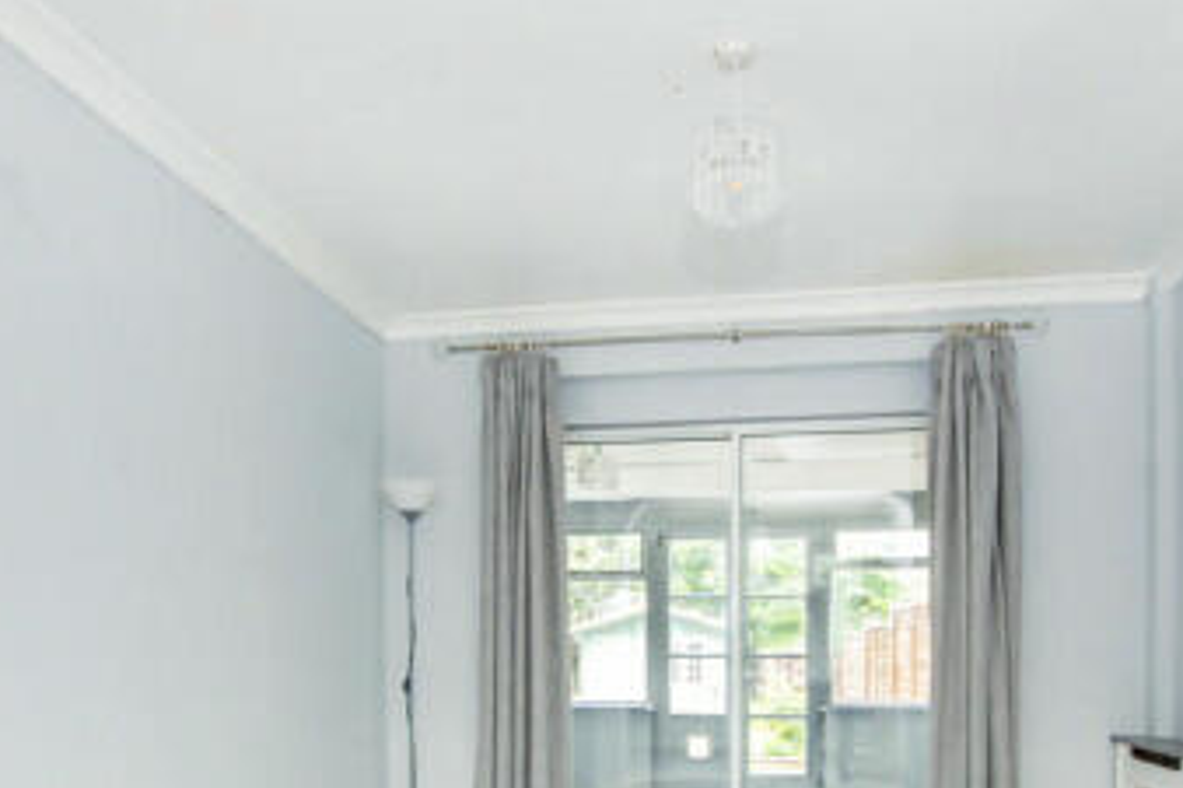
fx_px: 952
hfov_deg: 63.6
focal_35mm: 29
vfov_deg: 42.7
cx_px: 625
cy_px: 639
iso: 400
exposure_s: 1/15
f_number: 9
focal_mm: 10
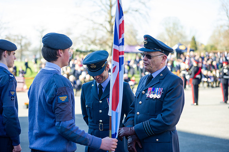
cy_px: 76
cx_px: 114
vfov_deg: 19.4
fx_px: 445
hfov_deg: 28.9
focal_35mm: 70
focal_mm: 70
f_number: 2.8
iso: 250
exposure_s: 1/500
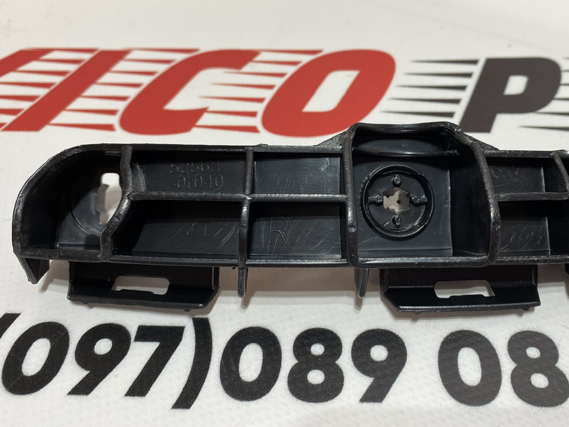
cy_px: 158
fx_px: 542
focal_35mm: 33
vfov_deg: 42.6
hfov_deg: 54.9
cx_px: 343
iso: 125
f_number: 1.8
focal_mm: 4.25
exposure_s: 1/121
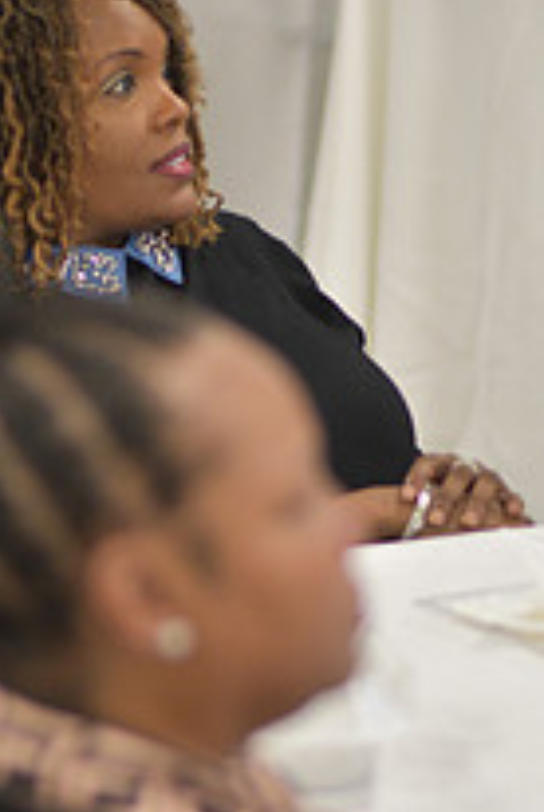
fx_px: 6282
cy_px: 430
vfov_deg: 7.4
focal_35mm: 278
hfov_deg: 5.0
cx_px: 150
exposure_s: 1/200
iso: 800
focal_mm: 85
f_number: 2
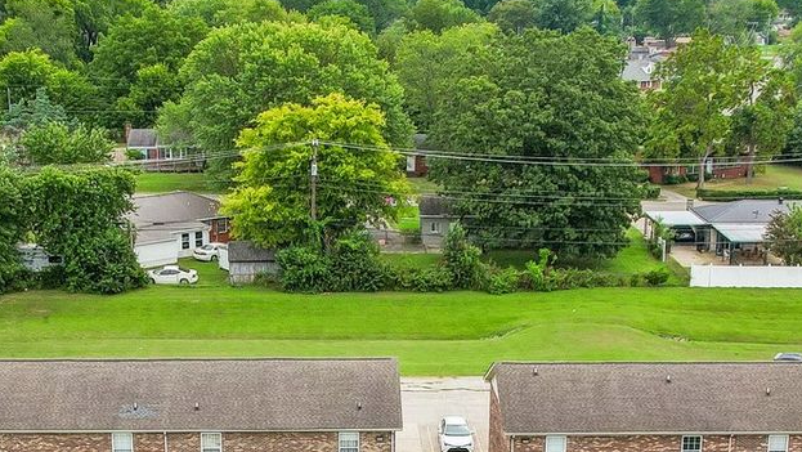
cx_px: 366
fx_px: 1510
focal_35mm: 71
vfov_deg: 16.5
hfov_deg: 29.7
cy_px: 496
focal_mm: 8.4
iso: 140
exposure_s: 1/1500
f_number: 2.8
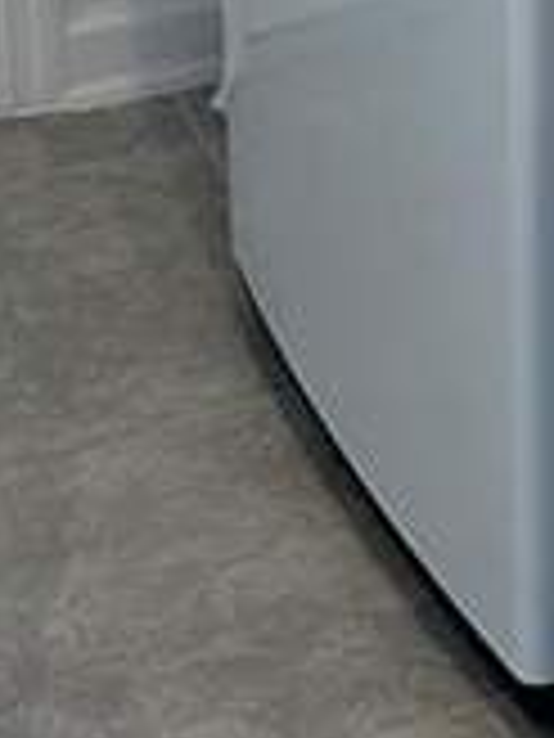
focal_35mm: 156
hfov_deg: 9.0
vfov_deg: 11.7
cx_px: 1063
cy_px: -572
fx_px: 3329
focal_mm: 6.86
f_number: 1.78
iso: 160
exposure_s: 1/120
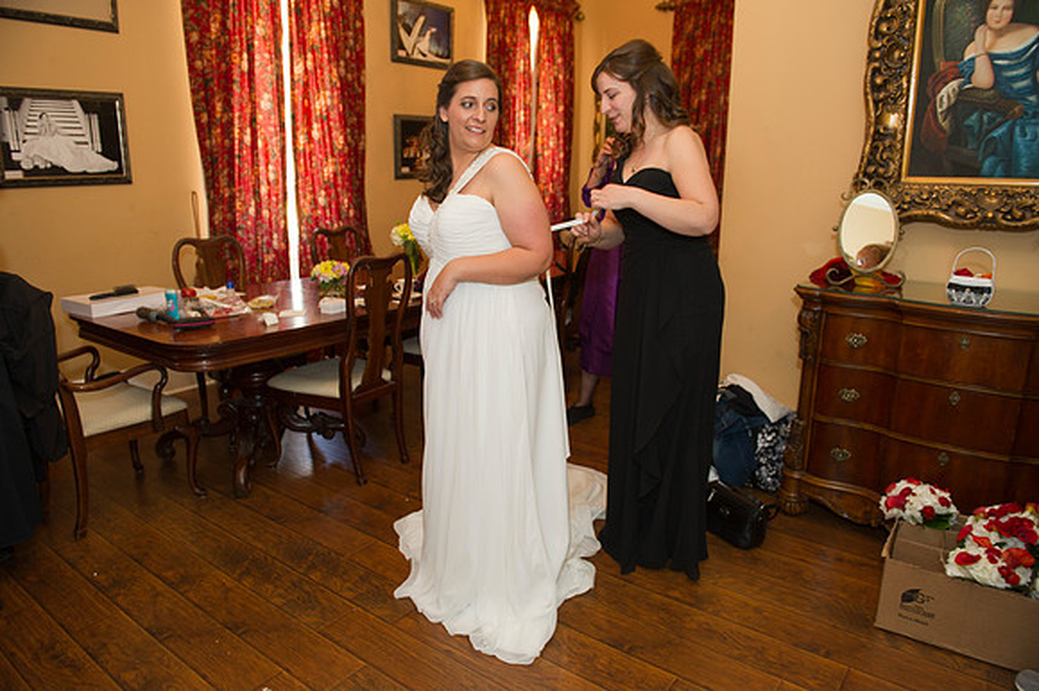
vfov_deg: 53.1
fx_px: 692
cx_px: 520
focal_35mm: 24
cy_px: 346
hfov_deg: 73.8
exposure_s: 1/60
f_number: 4
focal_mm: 24
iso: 800
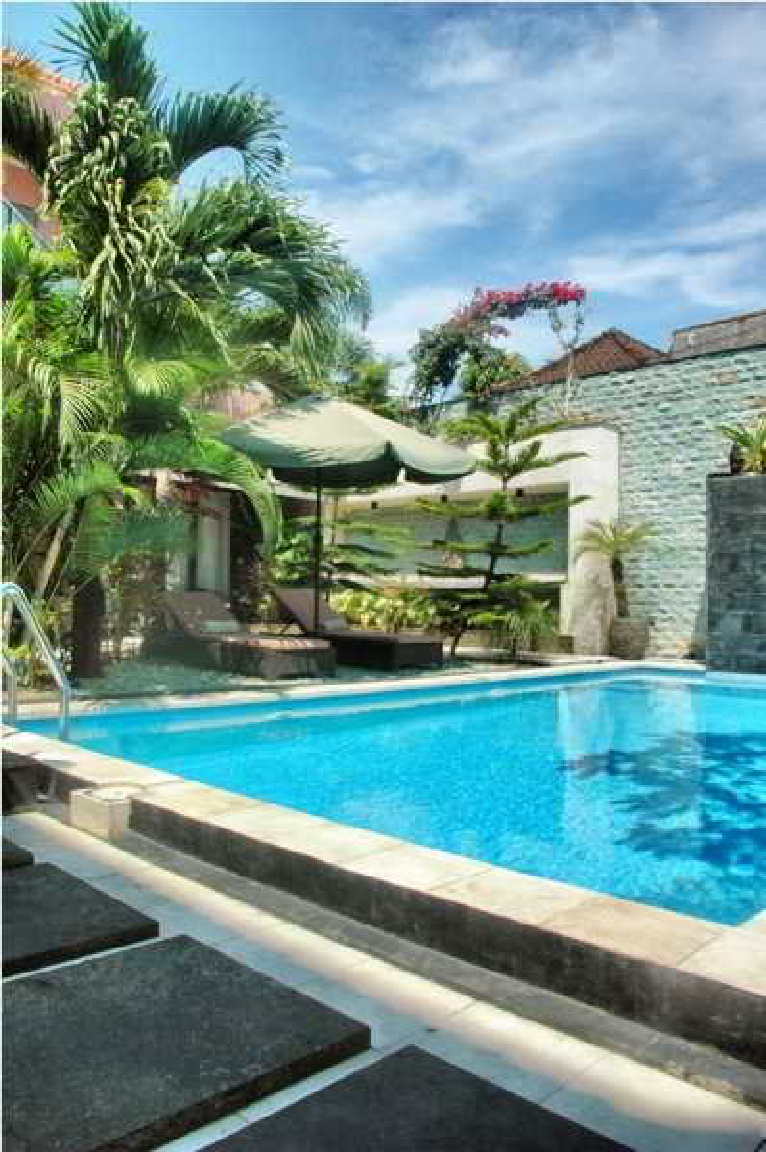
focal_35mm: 27
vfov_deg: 67.4
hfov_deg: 47.9
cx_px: 383
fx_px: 863
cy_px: 576
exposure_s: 1/160
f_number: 13
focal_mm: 18
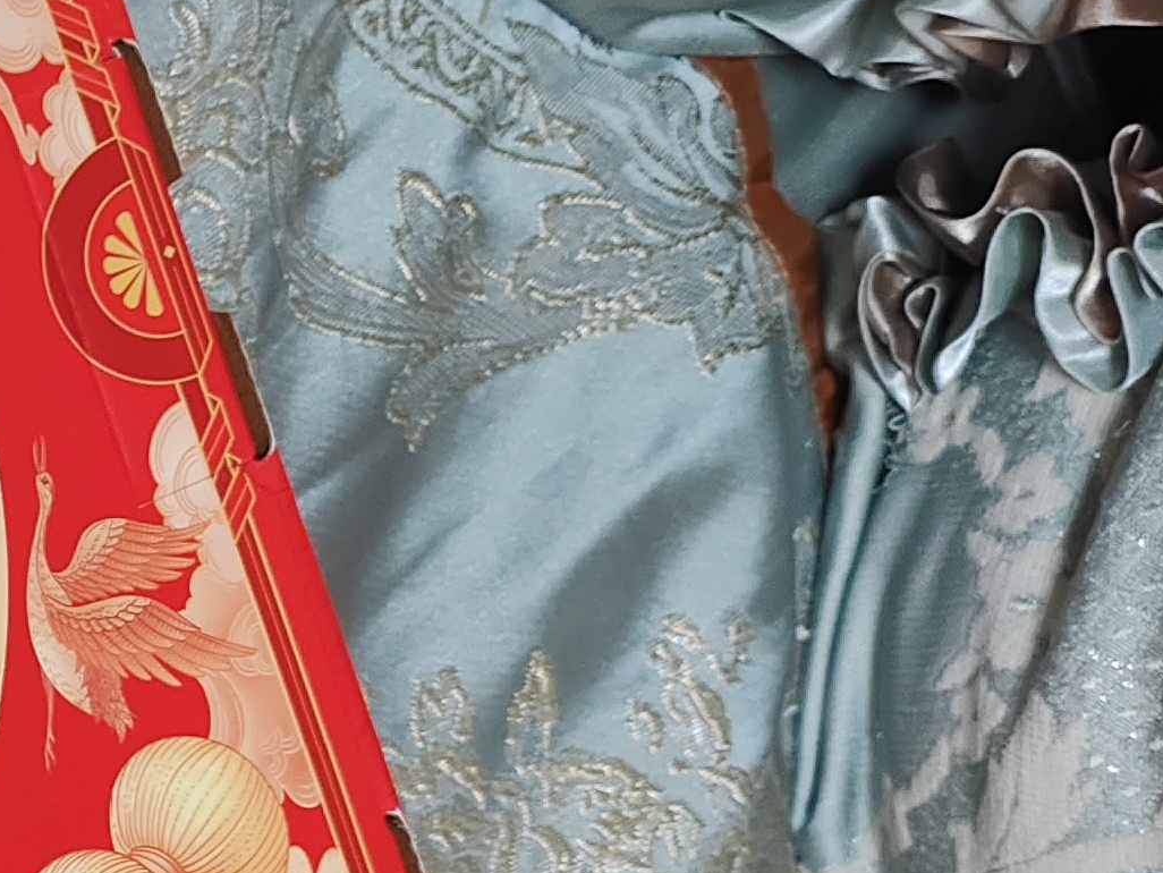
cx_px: -793
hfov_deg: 17.4
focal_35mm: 96
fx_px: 3226
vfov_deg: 15.3
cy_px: 726
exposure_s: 1/100
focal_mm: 6.14
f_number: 1.8
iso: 1600
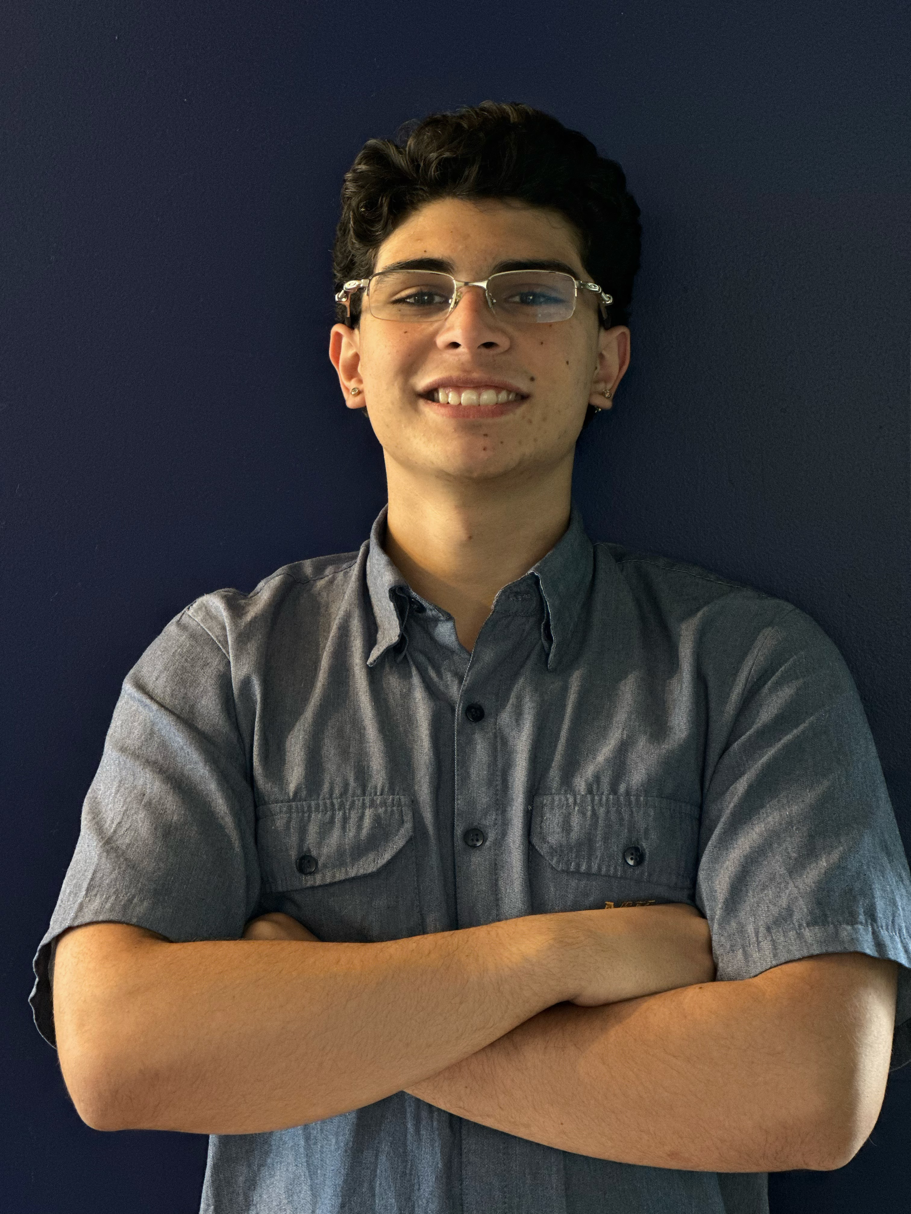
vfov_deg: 25.3
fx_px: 2702
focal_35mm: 77
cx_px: 456
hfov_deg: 19.1
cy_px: 607
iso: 400
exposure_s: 1/30
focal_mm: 9
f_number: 2.8
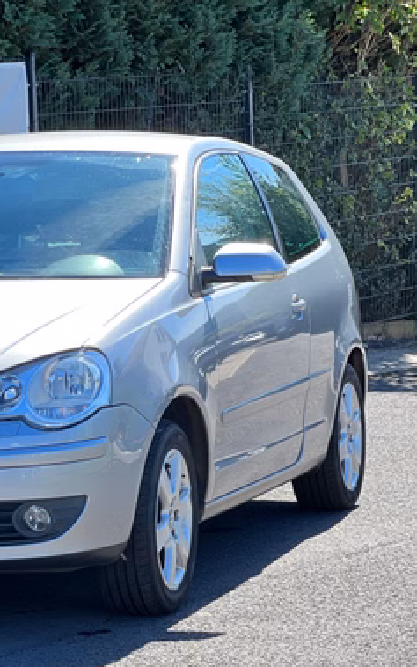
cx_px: 46
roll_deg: +2.6
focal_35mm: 138
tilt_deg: -6.8
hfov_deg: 9.5
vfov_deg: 15.1
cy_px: 394
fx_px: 2508
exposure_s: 1/121
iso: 20
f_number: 2.8
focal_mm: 9
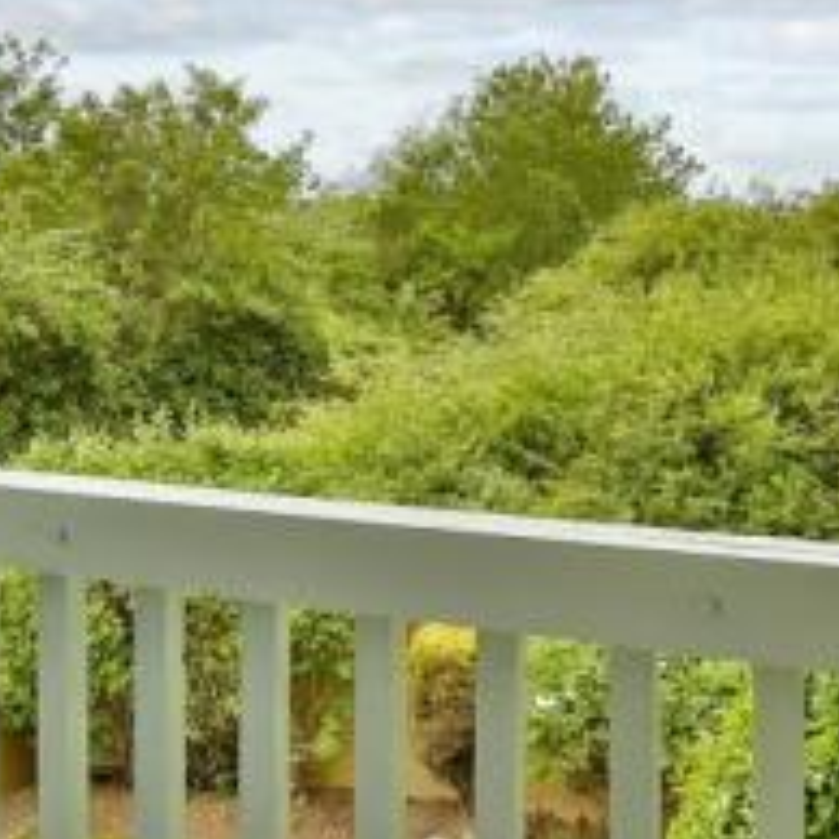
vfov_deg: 38.7
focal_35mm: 43
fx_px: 1179
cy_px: 275
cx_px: 318
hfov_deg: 38.9
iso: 500
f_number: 9
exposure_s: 1/320
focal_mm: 10
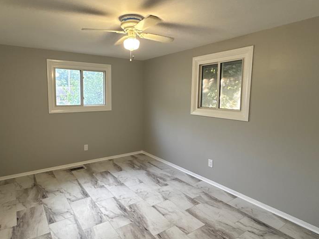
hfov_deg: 78.4
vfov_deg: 63.4
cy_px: 115
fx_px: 193
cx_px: 133
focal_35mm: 21
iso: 250
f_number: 2.2
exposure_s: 1/60
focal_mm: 2.22
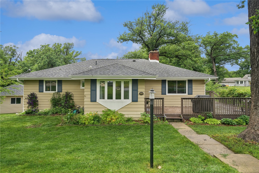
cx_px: 130
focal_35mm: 21
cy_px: 86
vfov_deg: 59.5
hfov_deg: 81.2
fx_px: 151
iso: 400
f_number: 10
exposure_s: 1/400
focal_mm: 21
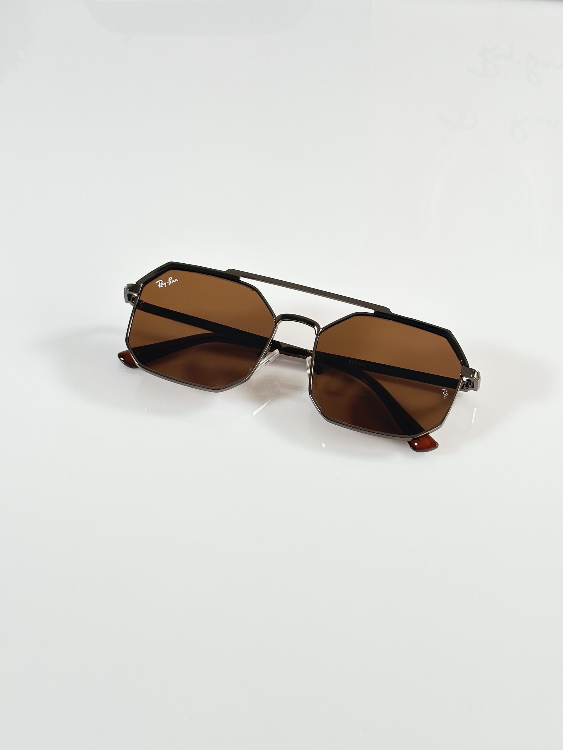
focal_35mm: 48
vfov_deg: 39.7
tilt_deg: -46.3
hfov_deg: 30.3
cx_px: 282
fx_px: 1041
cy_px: 375
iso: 64
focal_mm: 6.86
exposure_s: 1/100
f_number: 1.78
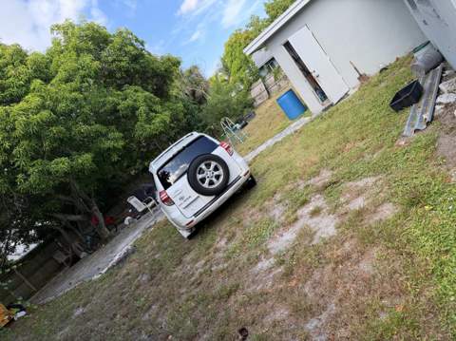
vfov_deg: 56.7
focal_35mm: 24
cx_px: 228
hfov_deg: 71.7
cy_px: 170
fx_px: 316
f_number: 1.78
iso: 80
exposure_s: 1/689
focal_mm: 6.76
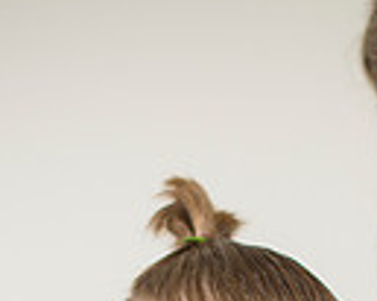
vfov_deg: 8.8
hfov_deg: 11.8
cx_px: 263
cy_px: 649
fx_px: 1828
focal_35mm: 164
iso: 250
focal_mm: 50
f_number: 2.2
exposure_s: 1/800
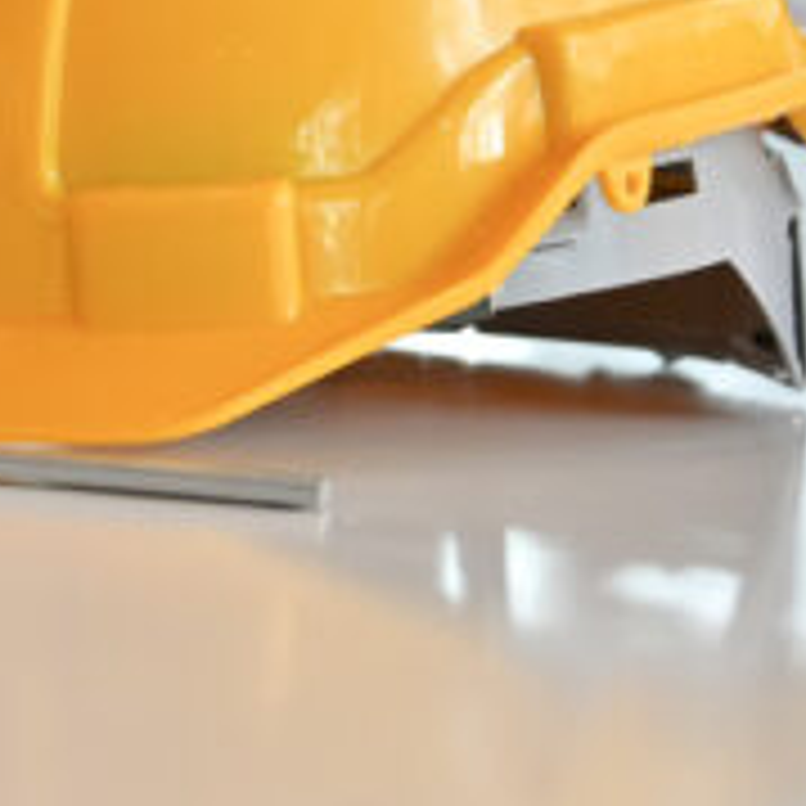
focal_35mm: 149
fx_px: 3925
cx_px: -576
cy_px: -335
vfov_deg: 11.3
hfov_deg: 11.0
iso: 250
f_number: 4
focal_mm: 41
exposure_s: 1/50
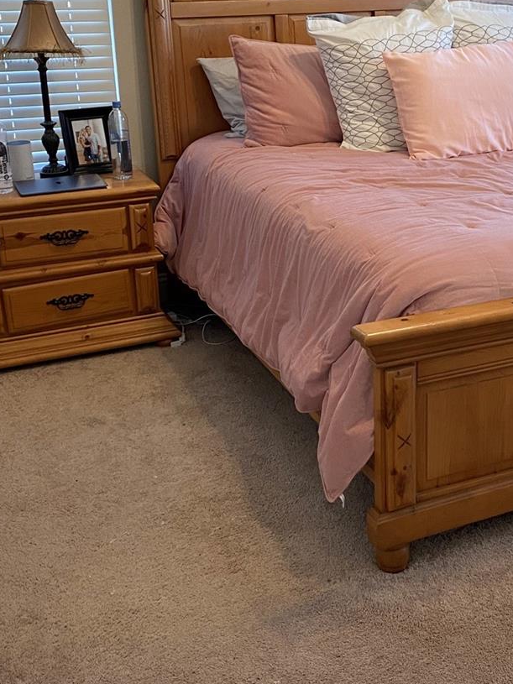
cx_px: 383
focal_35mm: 49
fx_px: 968
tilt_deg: -16.8
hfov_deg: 29.2
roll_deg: +0.3
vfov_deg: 38.6
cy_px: 247
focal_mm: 4.25
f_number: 1.8
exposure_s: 1/60
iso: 125
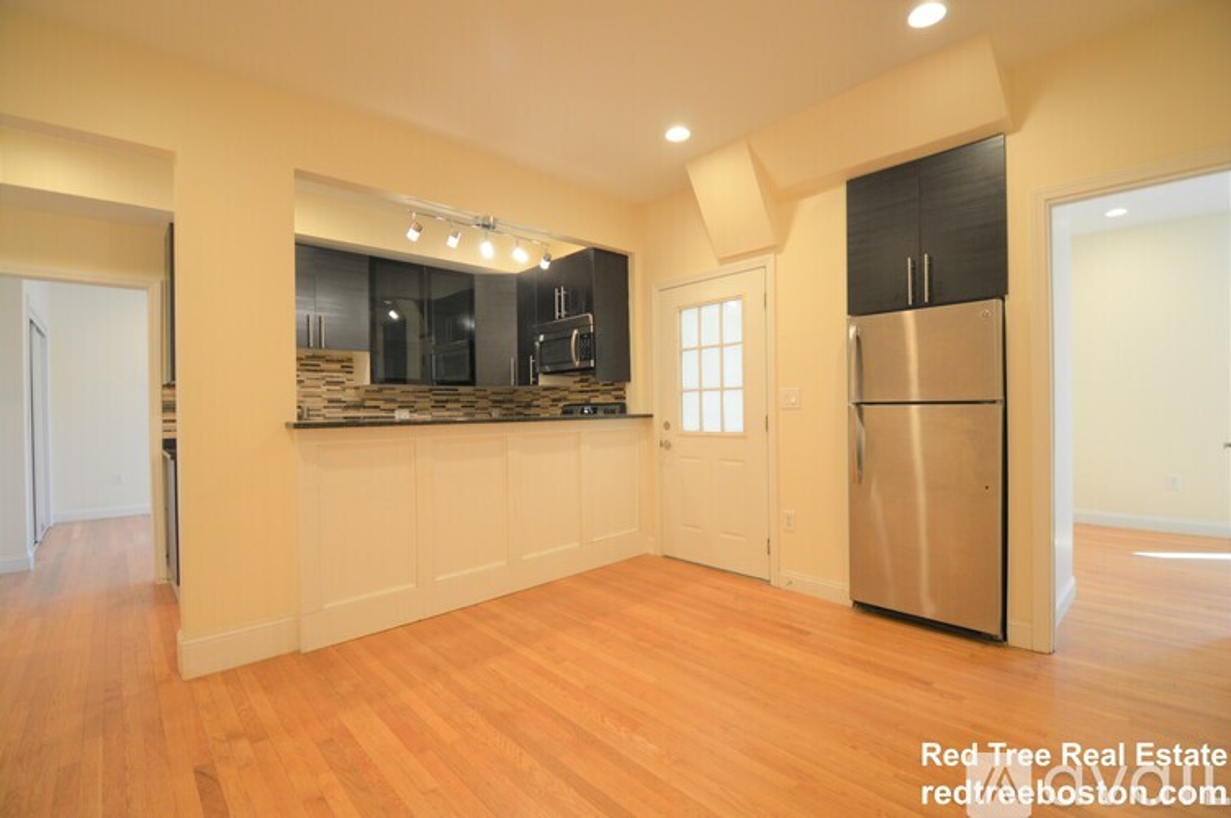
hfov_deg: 100.4
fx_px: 512
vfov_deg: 77.2
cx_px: 616
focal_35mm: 15
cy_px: 409
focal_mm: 10
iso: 400
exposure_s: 1/50
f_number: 3.5
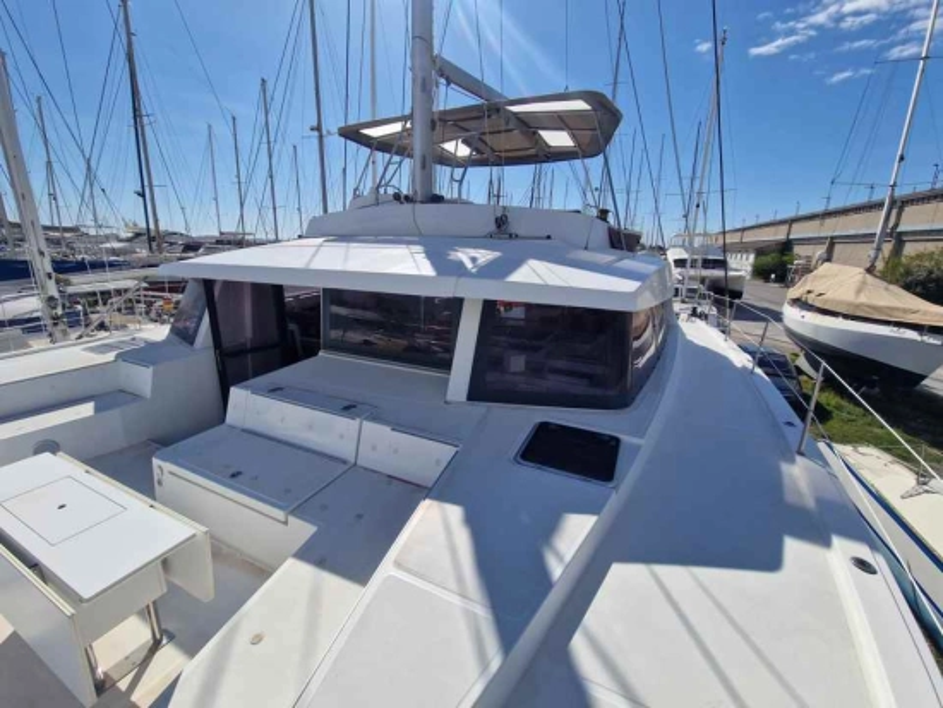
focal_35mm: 13
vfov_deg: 90.0
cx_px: 472
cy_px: 354
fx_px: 354
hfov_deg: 106.2
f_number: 2.2
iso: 50
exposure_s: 1/4176
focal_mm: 2.2
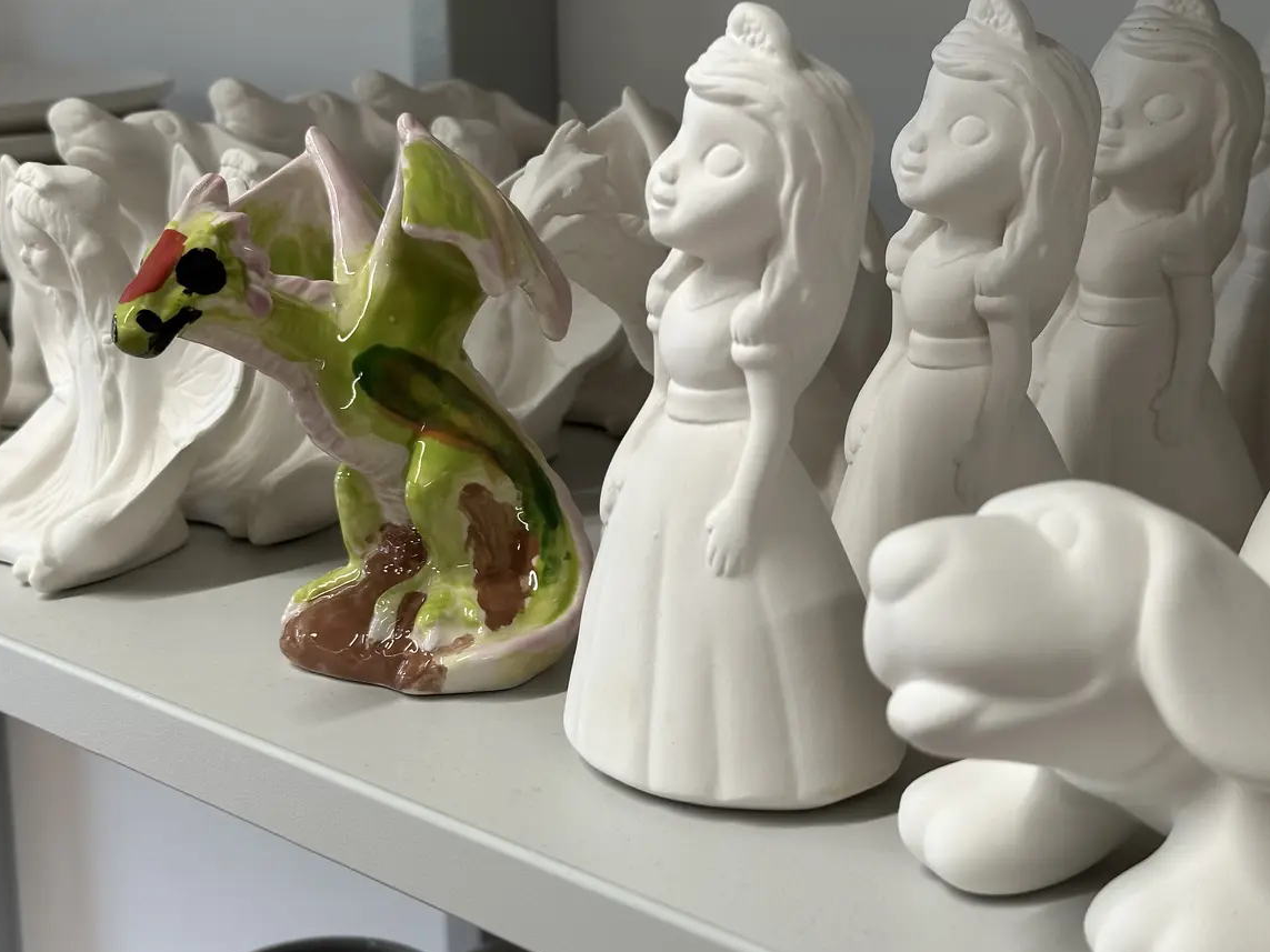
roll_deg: +1.8
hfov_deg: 30.7
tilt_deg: -12.2
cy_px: 428
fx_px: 2311
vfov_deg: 23.3
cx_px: 589
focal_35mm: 63
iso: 50
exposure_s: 1/50
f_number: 1.78
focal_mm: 6.86
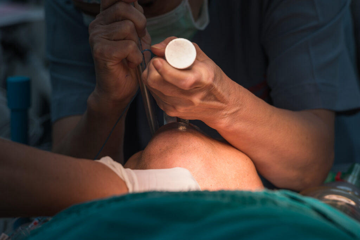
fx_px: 1999
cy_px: 120
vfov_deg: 6.9
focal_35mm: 200
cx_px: 180
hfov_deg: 10.3
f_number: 6.3
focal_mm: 200
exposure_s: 1/160
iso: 200
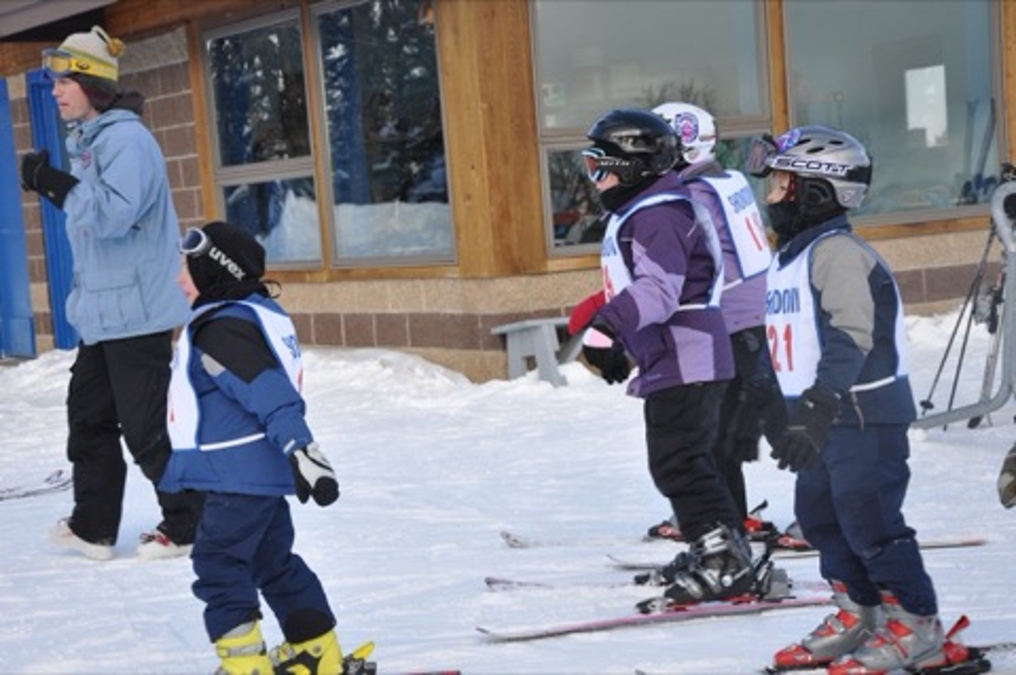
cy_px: 338
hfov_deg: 26.0
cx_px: 508
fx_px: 2199
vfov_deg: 17.5
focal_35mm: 78
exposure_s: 1/200
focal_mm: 52
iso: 200
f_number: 7.1
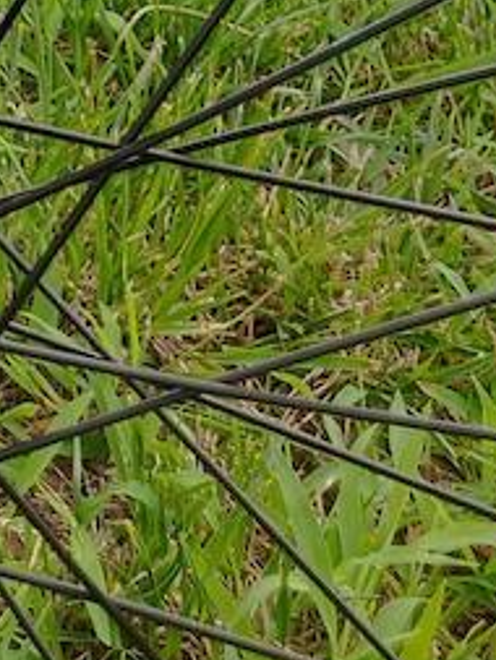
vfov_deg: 16.1
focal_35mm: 101
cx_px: -384
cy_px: -561
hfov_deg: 13.3
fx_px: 1928
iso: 100
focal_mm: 4.25
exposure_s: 1/129
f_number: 1.7
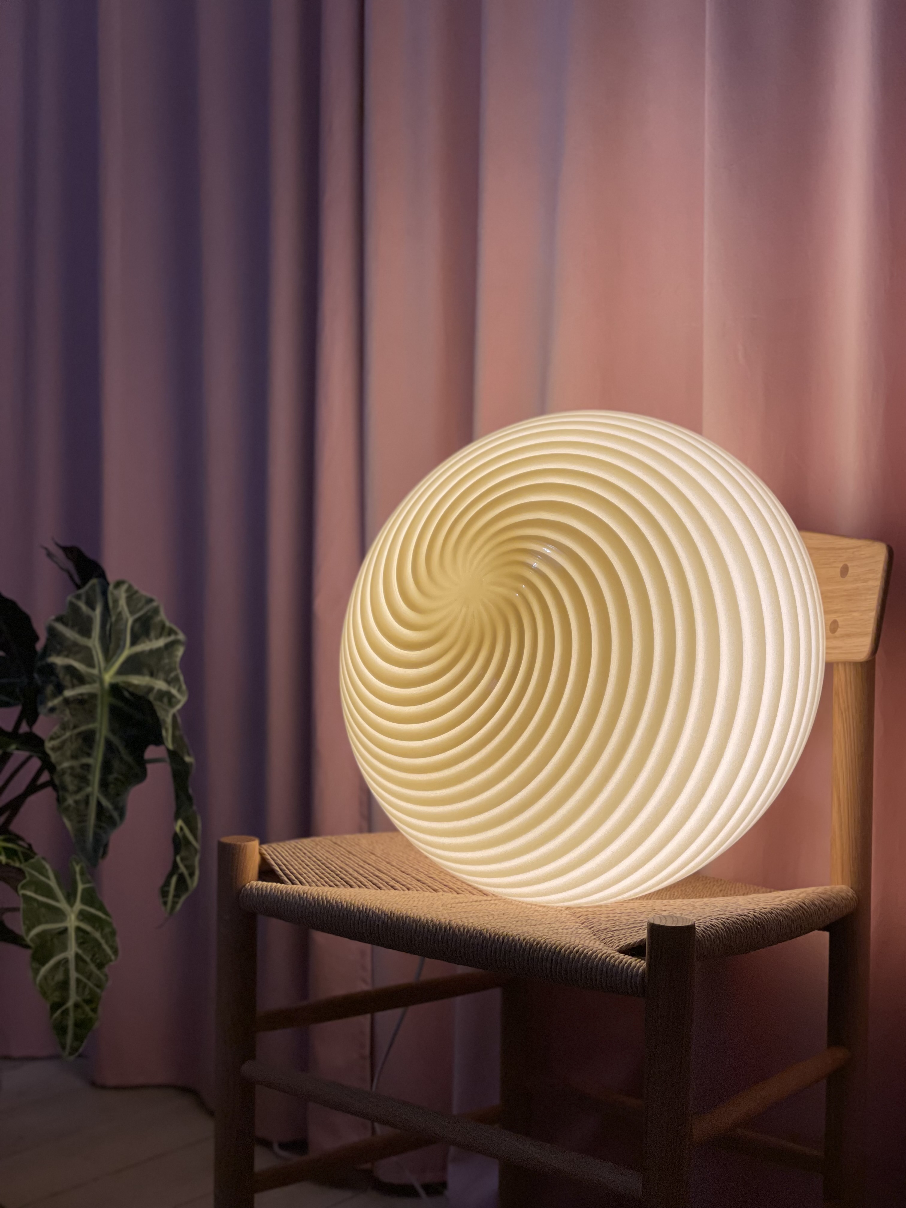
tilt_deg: -3.4
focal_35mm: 52
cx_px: 453
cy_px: 604
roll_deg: +0.0
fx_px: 1815
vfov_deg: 36.8
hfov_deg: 28.0
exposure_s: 1/106
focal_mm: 6
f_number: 2
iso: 160
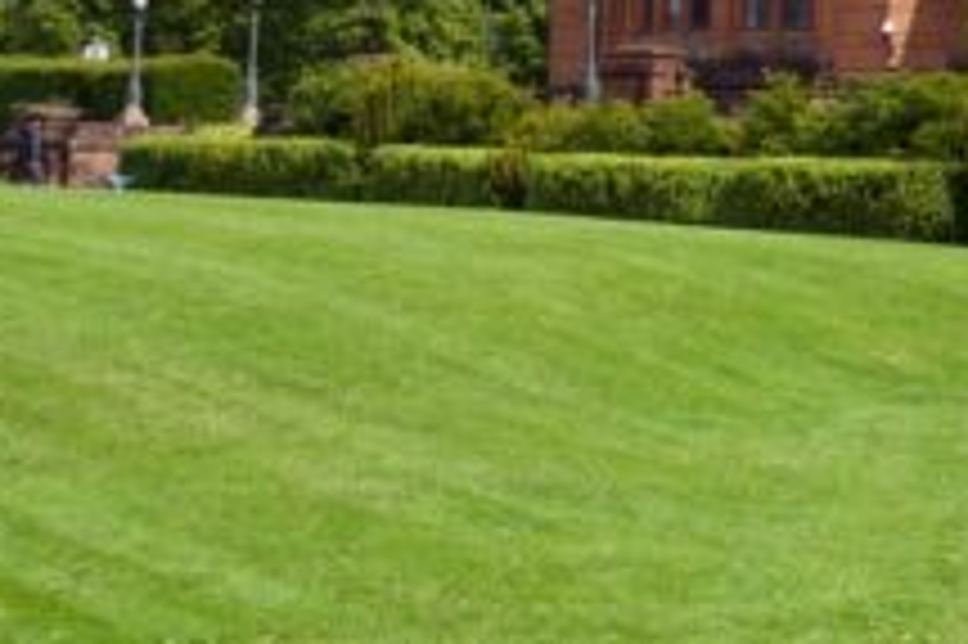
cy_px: -88
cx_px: 1094
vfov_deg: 15.4
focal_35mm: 86
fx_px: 2311
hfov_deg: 22.2
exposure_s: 1/200
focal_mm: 25
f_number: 7.1
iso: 100
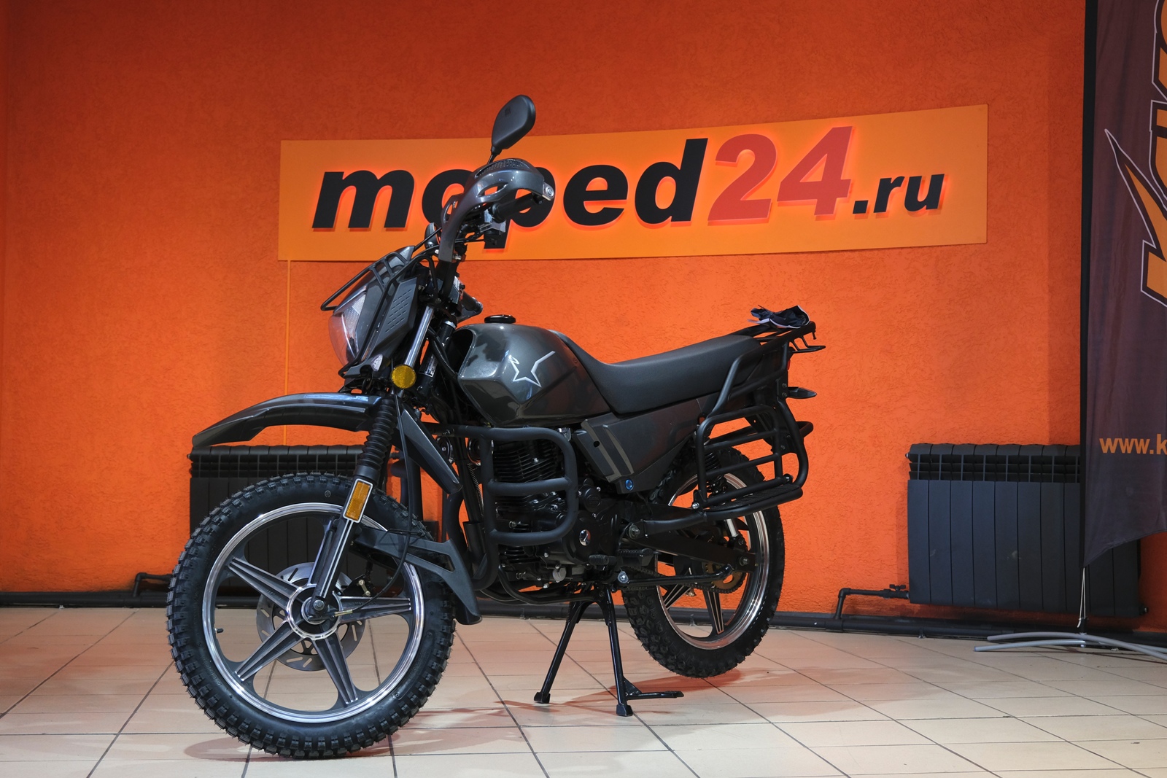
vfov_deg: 29.2
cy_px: 389
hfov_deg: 42.7
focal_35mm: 46
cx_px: 584
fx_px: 1491
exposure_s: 1/100
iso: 1250
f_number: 4
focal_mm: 30.8
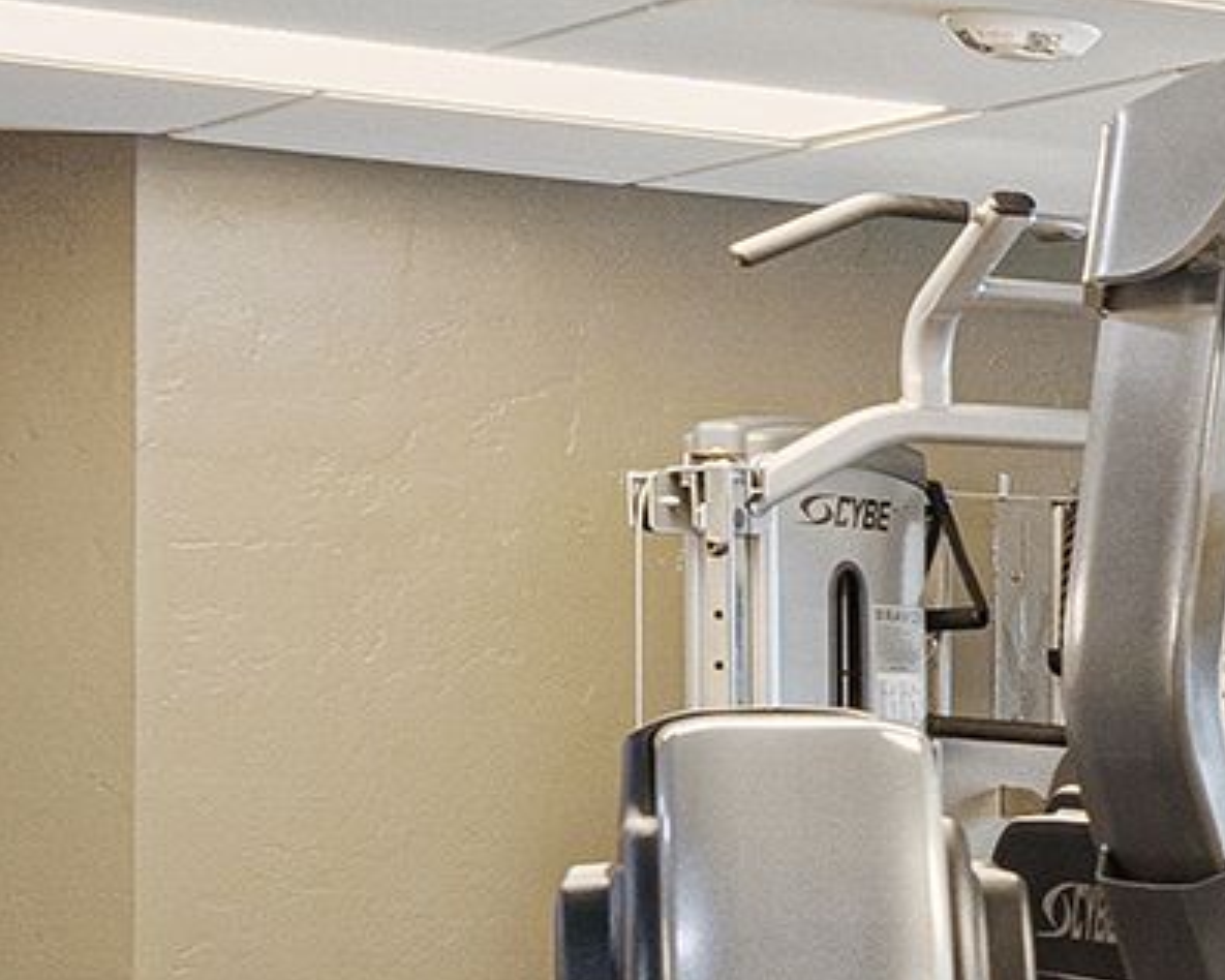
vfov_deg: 13.4
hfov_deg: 10.9
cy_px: 819
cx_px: 3691
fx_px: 4133
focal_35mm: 114
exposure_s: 1/4000
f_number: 8
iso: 800
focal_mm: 20
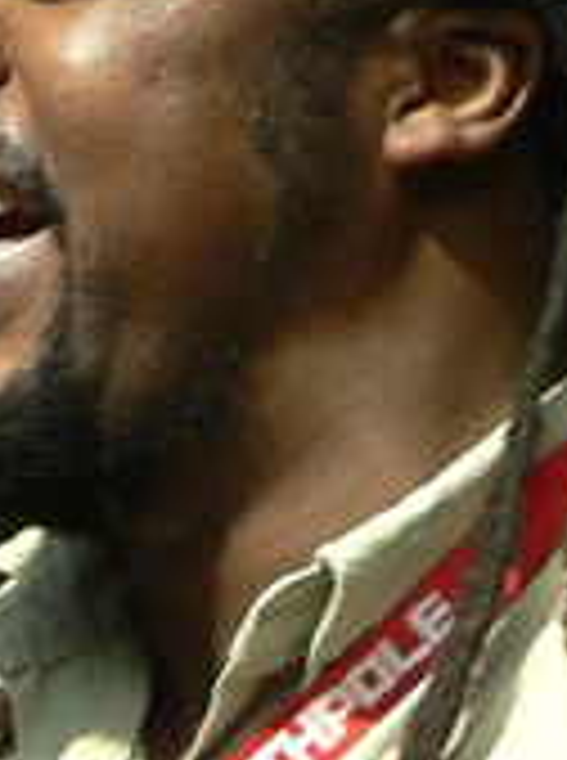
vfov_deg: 5.0
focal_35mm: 395
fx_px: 8660
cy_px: 603
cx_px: 135
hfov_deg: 3.7
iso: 64
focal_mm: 19
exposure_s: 1/125
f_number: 4
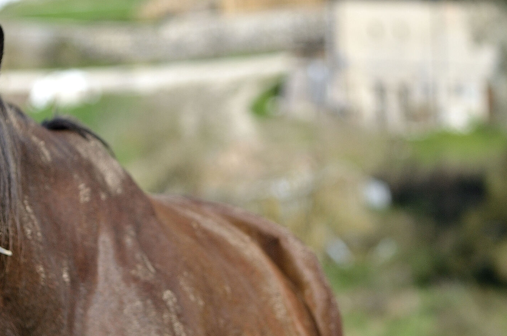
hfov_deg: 6.5
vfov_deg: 4.3
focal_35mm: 319
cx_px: 160
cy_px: 232
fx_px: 4482
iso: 250
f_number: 5
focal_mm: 125
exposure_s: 1/1600
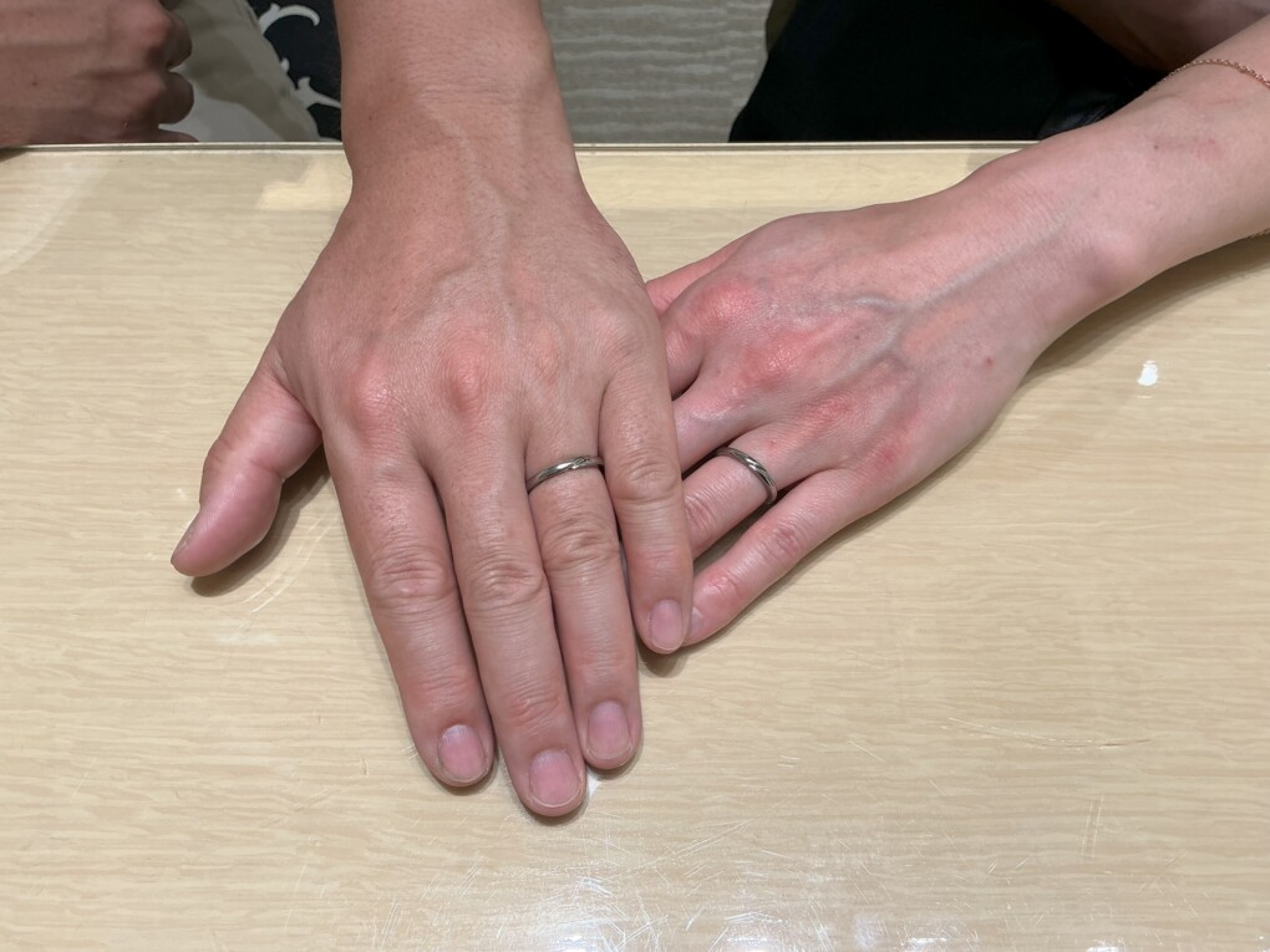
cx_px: 635
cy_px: 476
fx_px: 1064
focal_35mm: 29
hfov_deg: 61.7
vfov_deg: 48.2
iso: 25
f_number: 1.8
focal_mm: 3
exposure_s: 1/120
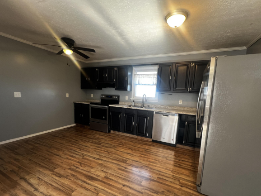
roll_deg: -2.1
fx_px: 113
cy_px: 111
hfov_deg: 98.2
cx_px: 131
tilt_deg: -7.5
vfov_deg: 81.3
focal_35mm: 15
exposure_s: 1/60
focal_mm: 1.57
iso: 125
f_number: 1.8
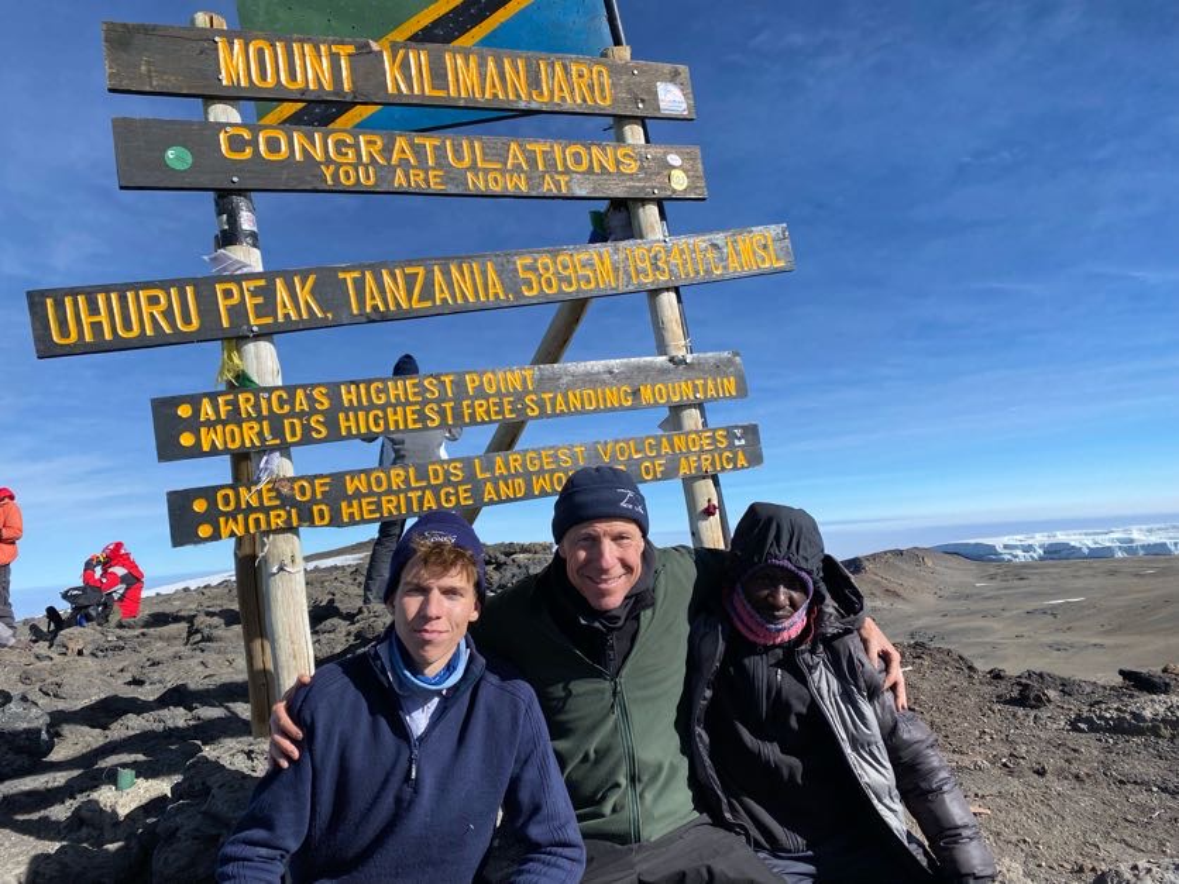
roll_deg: +3.5
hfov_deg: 67.3
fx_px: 886
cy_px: 442
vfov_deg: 53.1
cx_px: 590
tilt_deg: +4.8
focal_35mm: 26
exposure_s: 1/2817
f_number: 1.8
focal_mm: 4.25
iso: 32
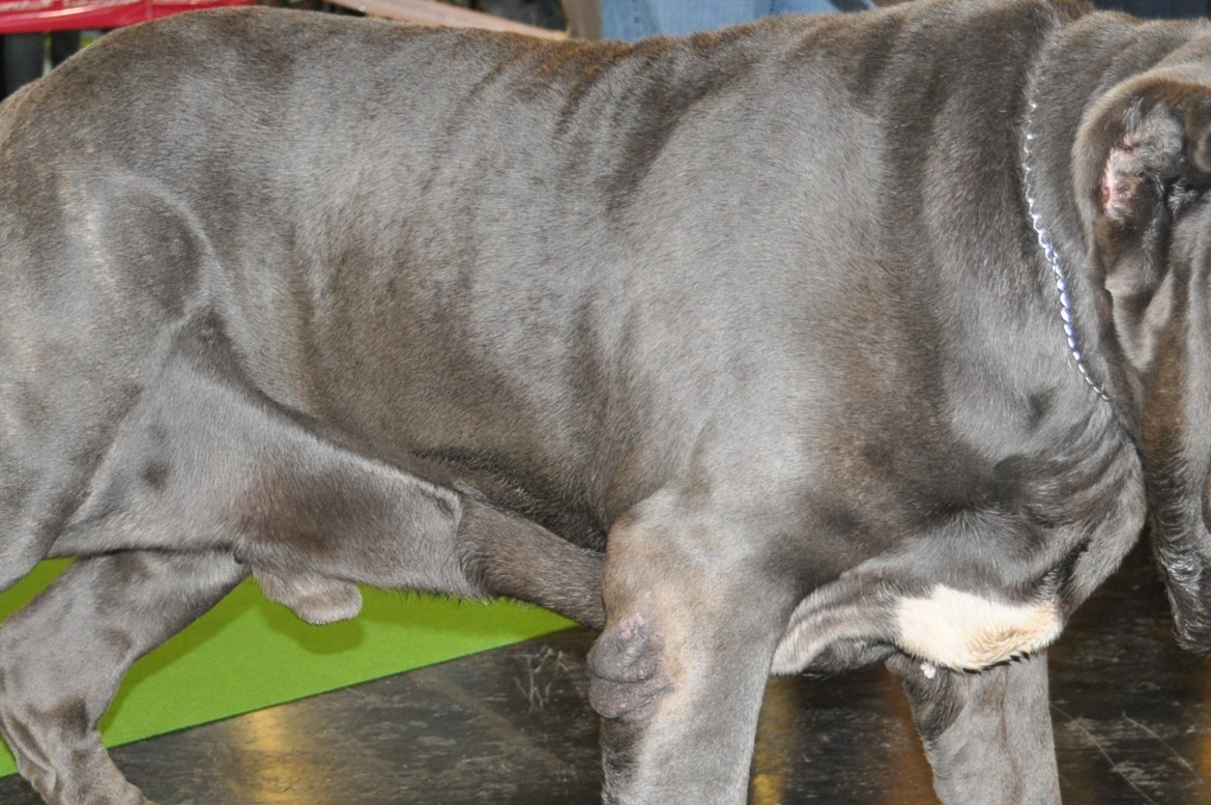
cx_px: 680
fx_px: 2957
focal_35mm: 88
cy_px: 481
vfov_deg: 15.5
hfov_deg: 23.1
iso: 800
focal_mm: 32
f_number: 4.8
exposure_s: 1/60
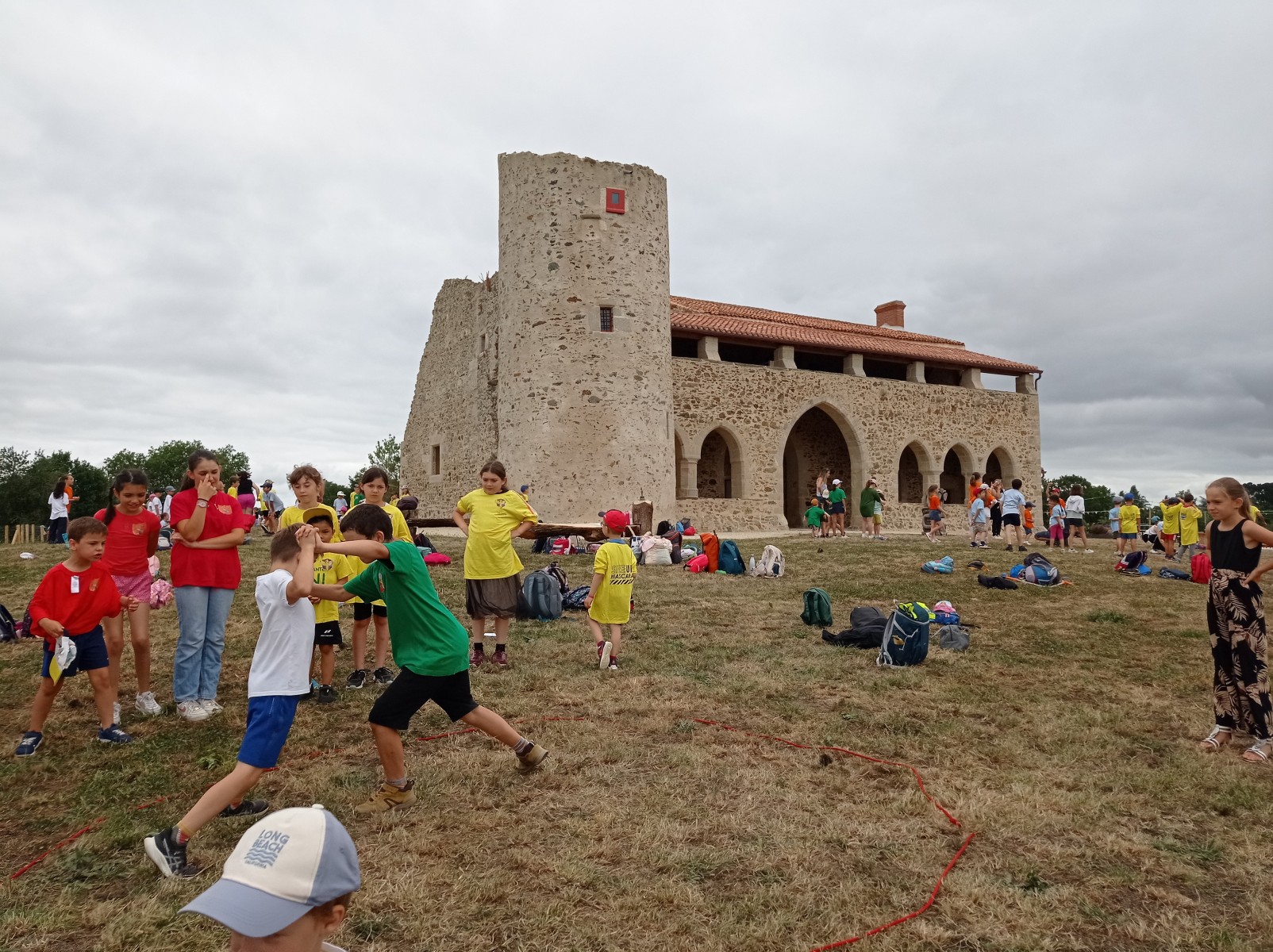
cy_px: 476
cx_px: 636
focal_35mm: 28
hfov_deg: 63.5
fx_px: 1029
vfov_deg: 49.7
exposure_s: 1/2128
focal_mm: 4.74
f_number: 1.79
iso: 106
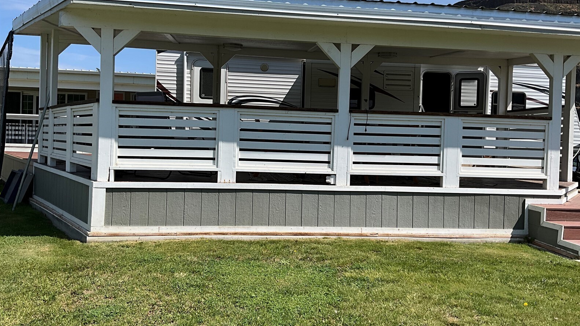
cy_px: 146
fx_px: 492
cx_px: 293
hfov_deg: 61.0
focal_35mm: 32
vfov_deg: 36.6
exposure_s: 1/2227
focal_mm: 3
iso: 25
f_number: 1.8
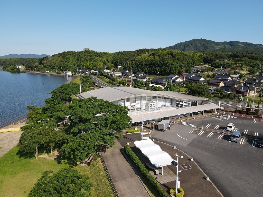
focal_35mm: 24
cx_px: 132
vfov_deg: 56.8
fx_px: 182
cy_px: 98
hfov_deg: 71.6
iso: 100
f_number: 2.8
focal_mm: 4.5
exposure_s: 1/640
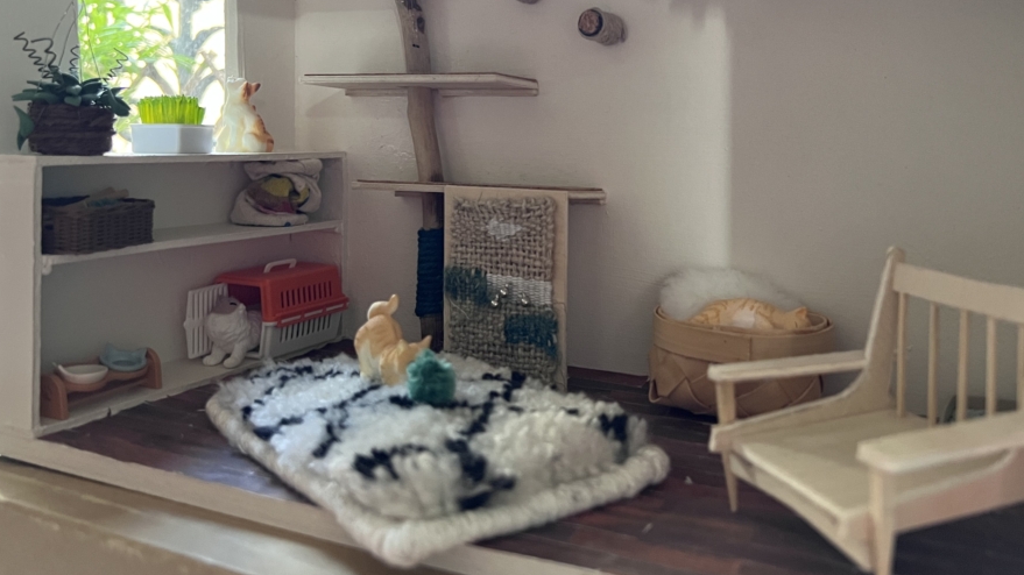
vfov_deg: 34.9
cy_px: 148
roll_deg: -1.7
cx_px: 551
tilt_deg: -2.0
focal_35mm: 33
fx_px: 896
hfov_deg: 59.4
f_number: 1.5
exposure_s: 1/47
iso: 500
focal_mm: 5.7
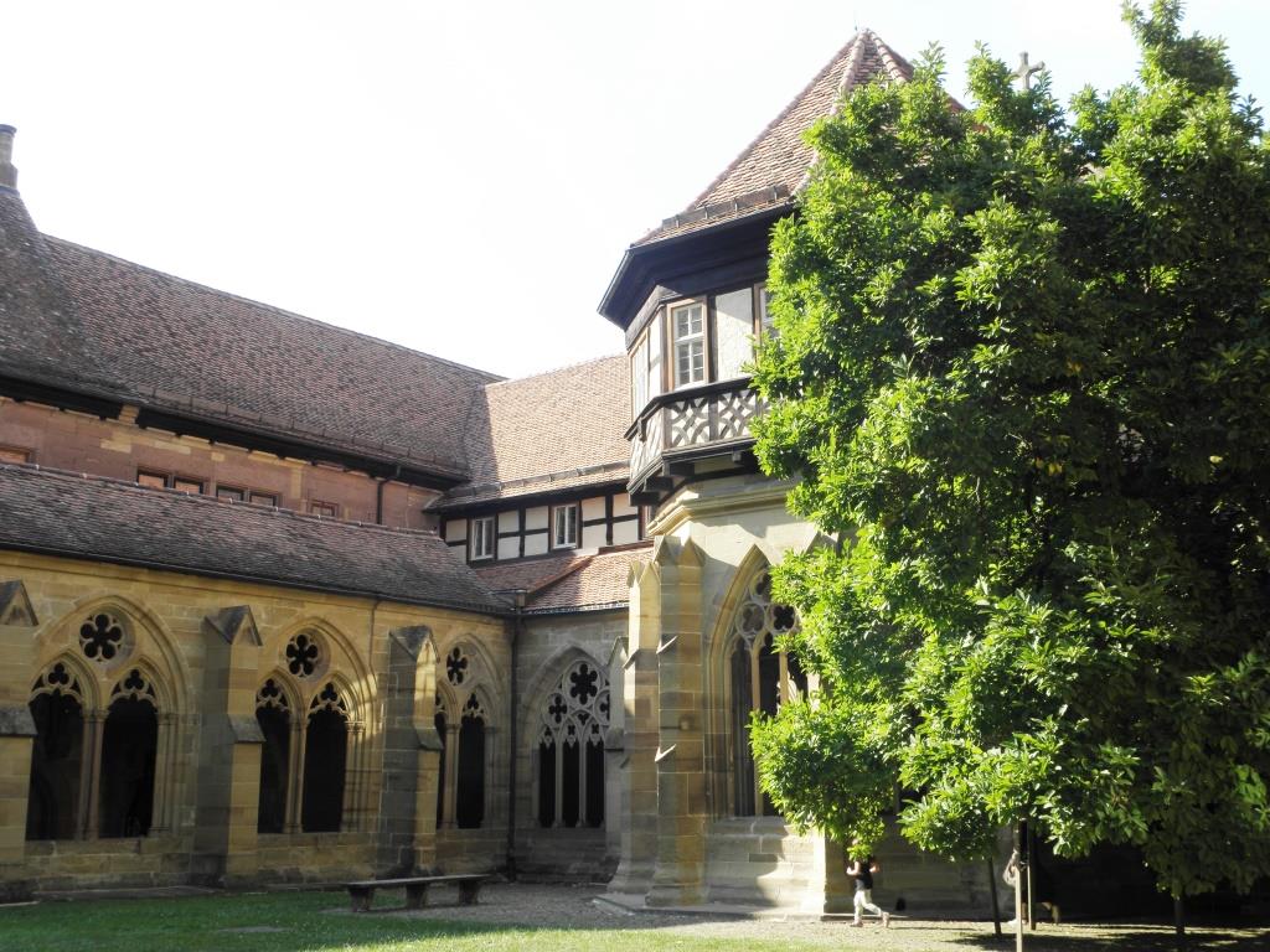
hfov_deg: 44.8
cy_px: 476
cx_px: 635
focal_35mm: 42
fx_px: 1541
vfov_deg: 34.3
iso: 64
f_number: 5
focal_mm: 7.59
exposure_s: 1/100
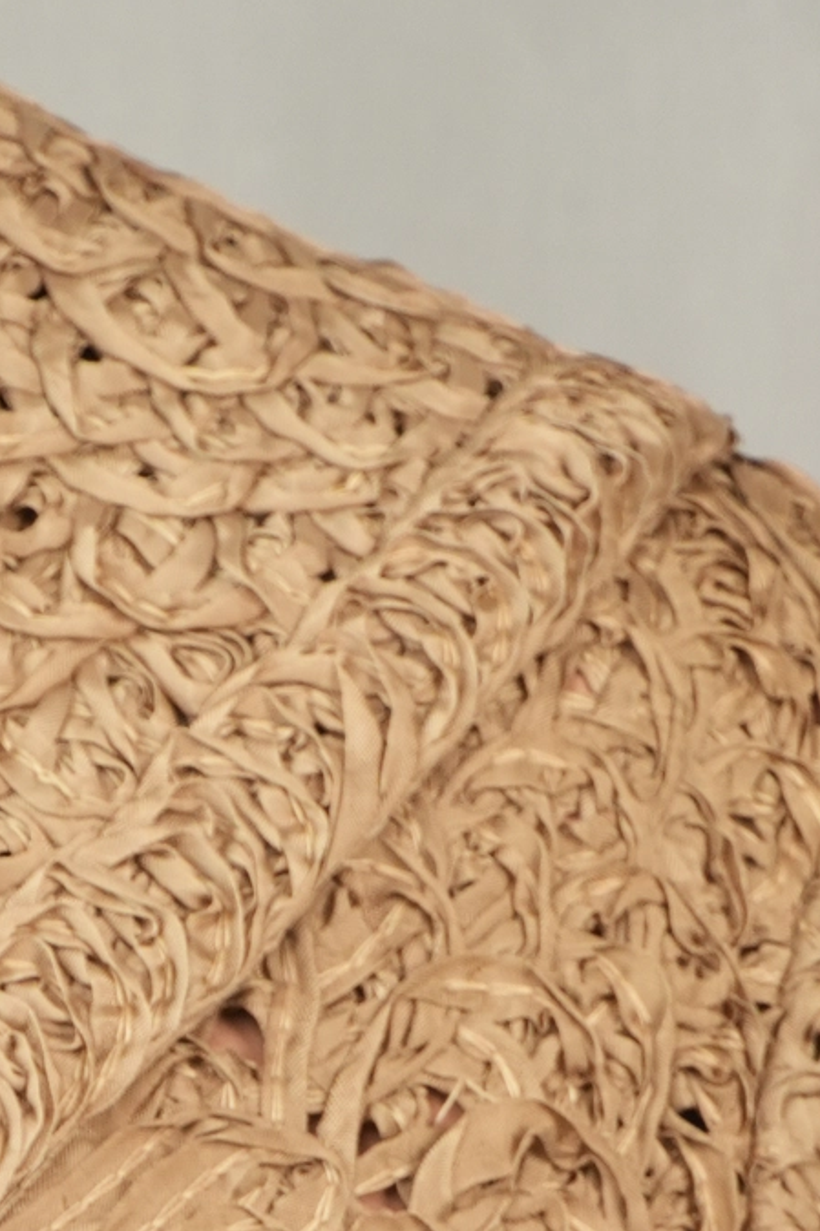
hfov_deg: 2.1
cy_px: 2360
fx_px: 22120
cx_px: -241
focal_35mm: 647
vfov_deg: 3.2
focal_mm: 101
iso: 320
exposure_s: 1/30
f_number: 7.1
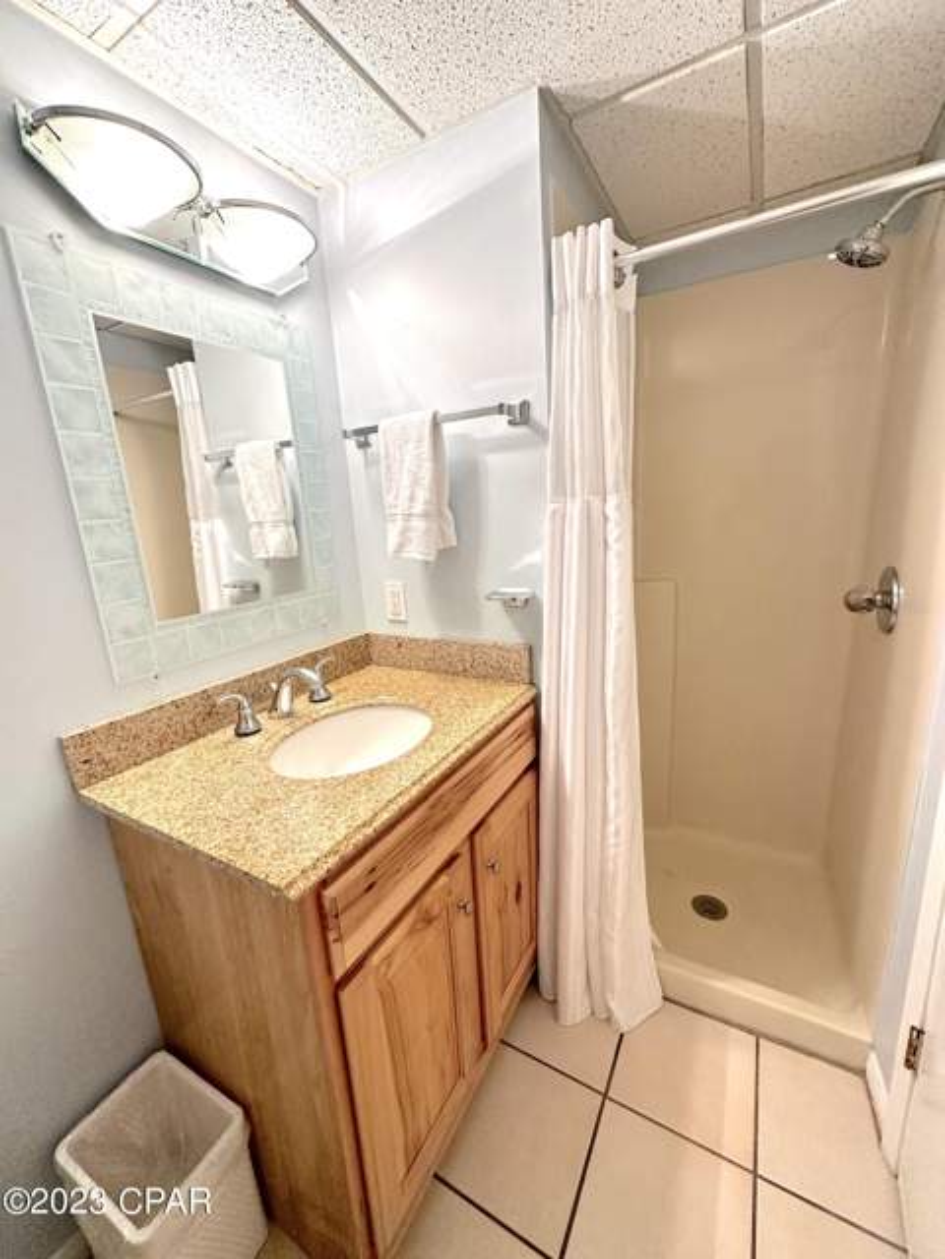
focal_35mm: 14
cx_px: 472
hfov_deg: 85.7
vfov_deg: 102.1
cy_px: 630
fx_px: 510
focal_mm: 2.22
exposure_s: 1/120
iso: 200
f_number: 2.2
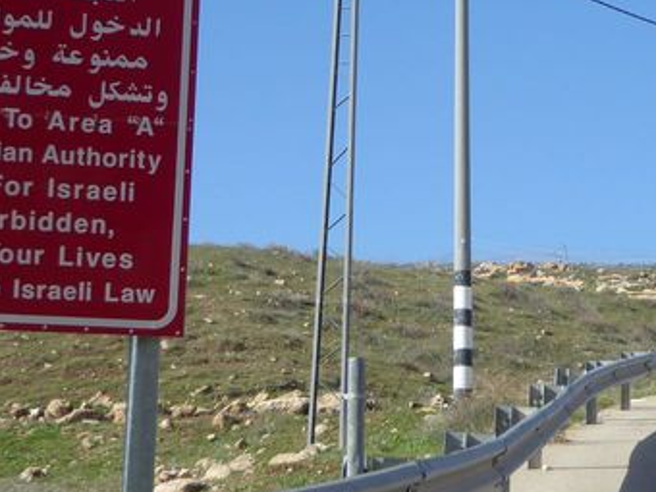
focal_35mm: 153
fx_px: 2899
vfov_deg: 9.7
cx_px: 399
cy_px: 129
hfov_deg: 12.9
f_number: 4.3
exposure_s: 1/500
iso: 80
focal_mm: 10.9
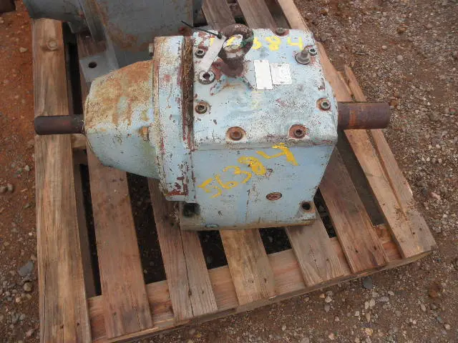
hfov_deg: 63.4
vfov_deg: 49.7
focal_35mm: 28
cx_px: 229
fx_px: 370
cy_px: 172
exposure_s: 1/400
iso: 64
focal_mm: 5
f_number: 3
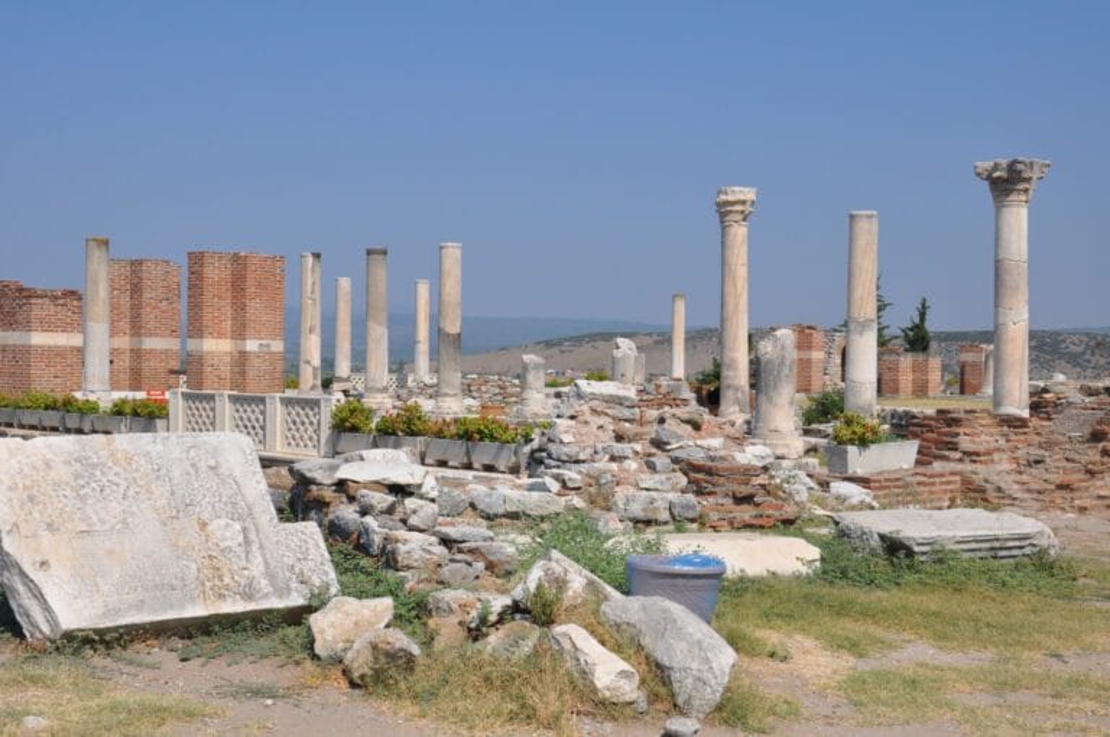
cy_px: 368
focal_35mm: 51
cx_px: 555
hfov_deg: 38.9
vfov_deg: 26.4
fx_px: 1570
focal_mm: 34
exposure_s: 1/200
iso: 200
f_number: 14
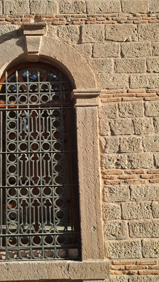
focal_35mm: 32
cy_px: 157
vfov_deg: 60.9
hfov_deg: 35.8
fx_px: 240
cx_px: 39
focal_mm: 4.65
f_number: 1.8
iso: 32
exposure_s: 1/271
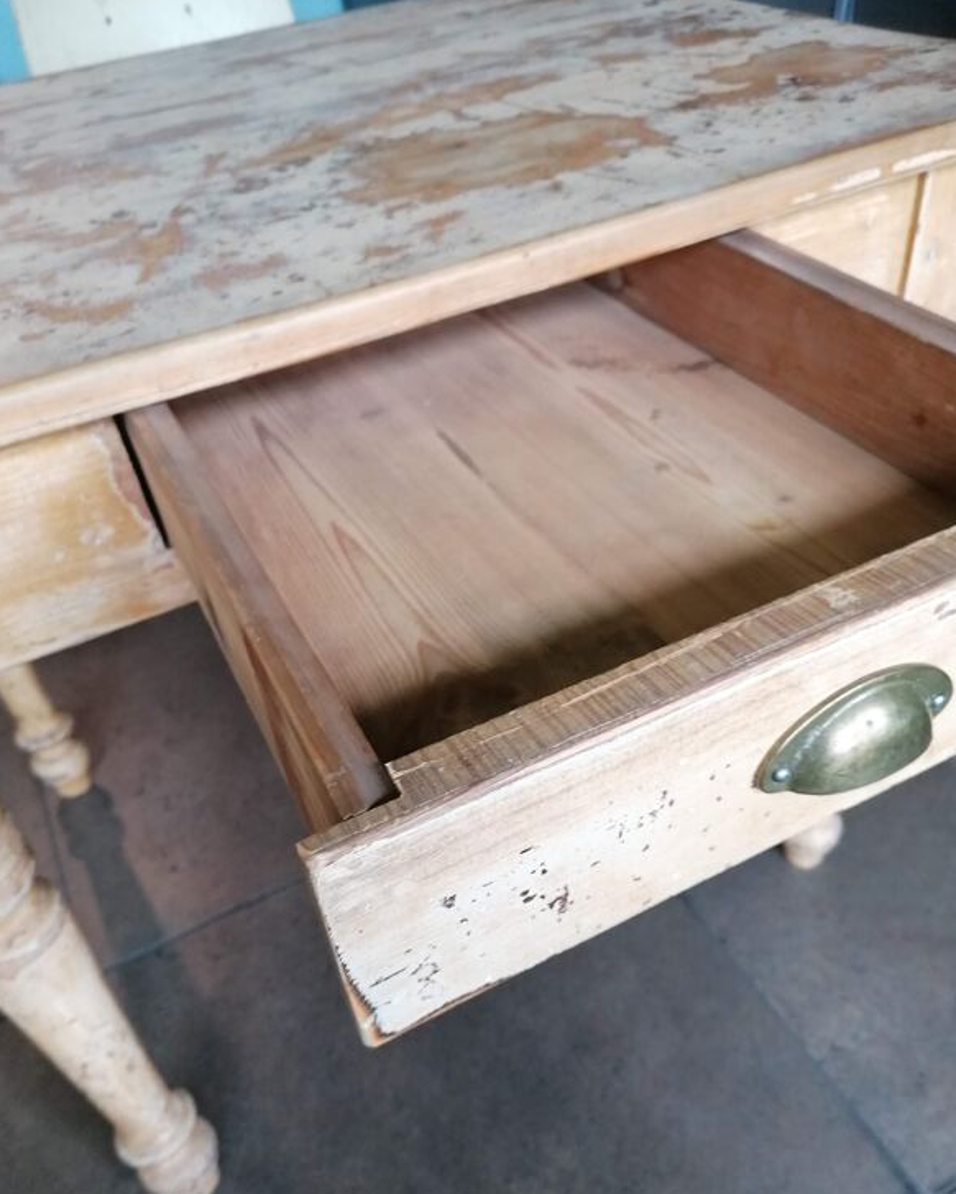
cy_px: 650
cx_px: 489
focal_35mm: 29
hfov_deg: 50.0
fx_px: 1025
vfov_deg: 60.3
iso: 160
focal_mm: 4.75
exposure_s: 1/33.3
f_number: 1.8
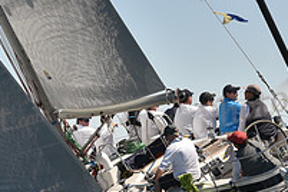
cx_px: 125
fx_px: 1616
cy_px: 190
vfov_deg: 6.8
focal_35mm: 202
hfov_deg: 10.2
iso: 250
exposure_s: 1/1250
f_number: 5
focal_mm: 70
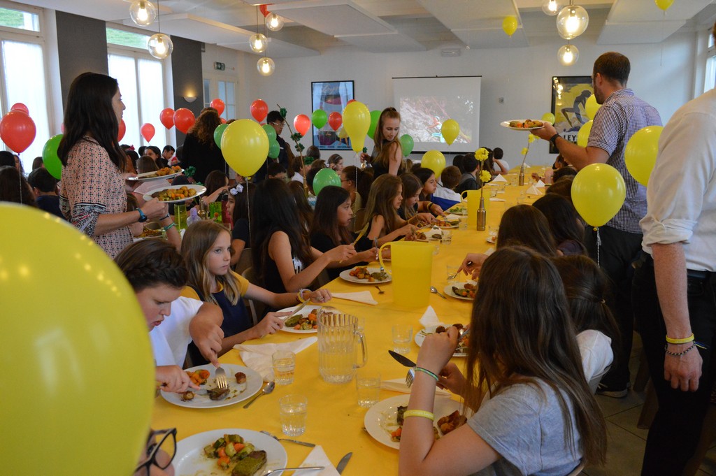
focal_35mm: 27
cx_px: 358
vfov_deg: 47.9
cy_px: 238
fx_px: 537
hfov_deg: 67.4
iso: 3200
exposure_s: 1/250
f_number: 5.6
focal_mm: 18
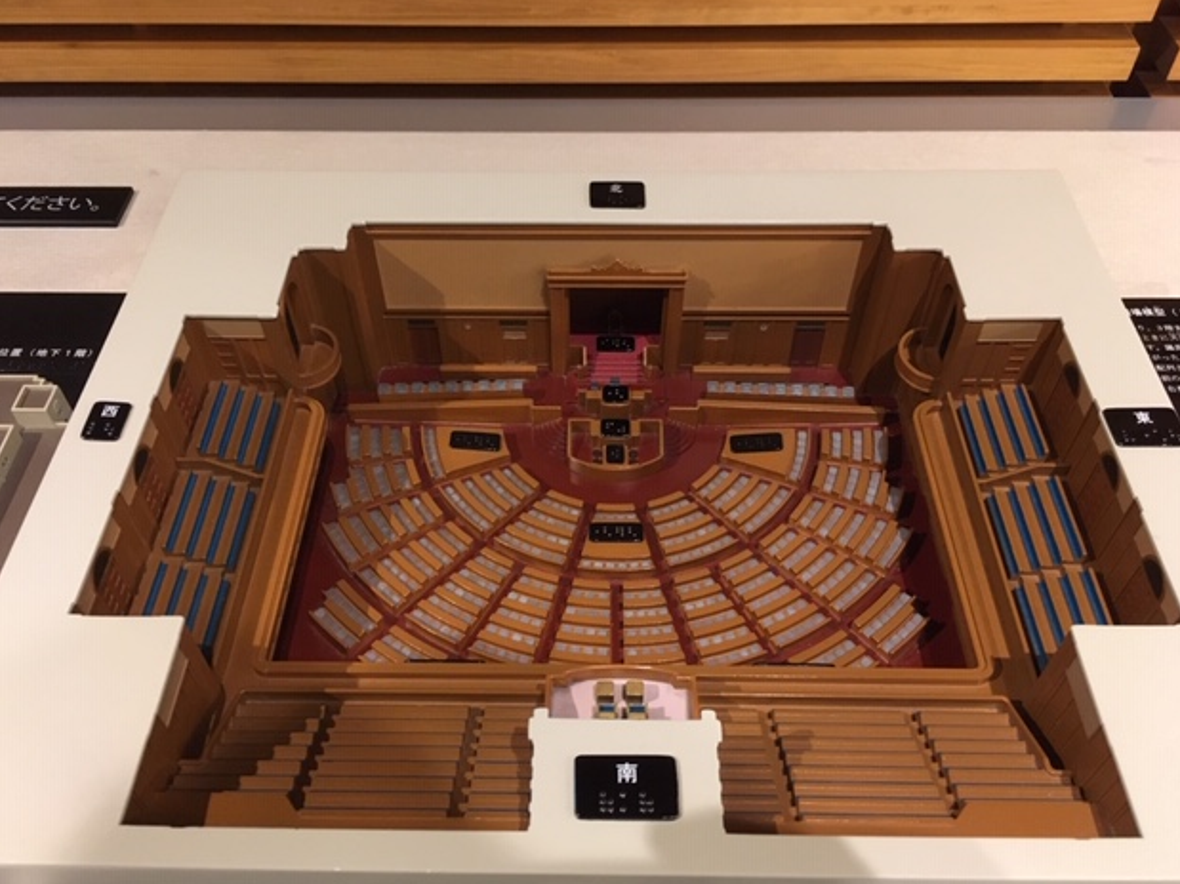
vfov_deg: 46.8
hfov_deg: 60.0
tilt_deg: -50.2
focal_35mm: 30
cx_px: 578
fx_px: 1022
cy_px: 442
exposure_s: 1/30
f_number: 2.2
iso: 160
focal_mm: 4.15
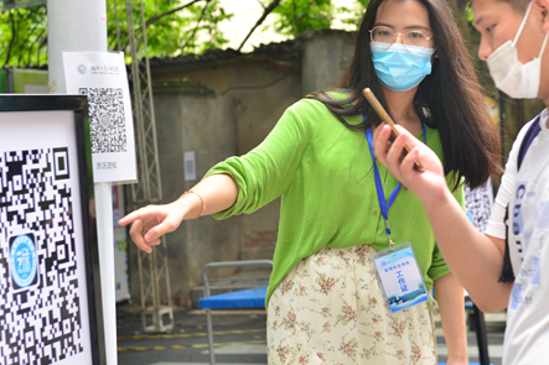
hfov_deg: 23.1
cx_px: 312
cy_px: 98
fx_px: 1341
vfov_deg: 15.5
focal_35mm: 88
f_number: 4
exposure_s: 1/100
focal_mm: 50
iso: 250
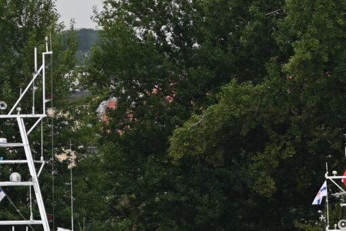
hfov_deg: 3.4
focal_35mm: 608
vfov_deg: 2.3
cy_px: 184
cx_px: 294
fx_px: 5845
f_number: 4
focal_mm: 120
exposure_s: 1/200
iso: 400
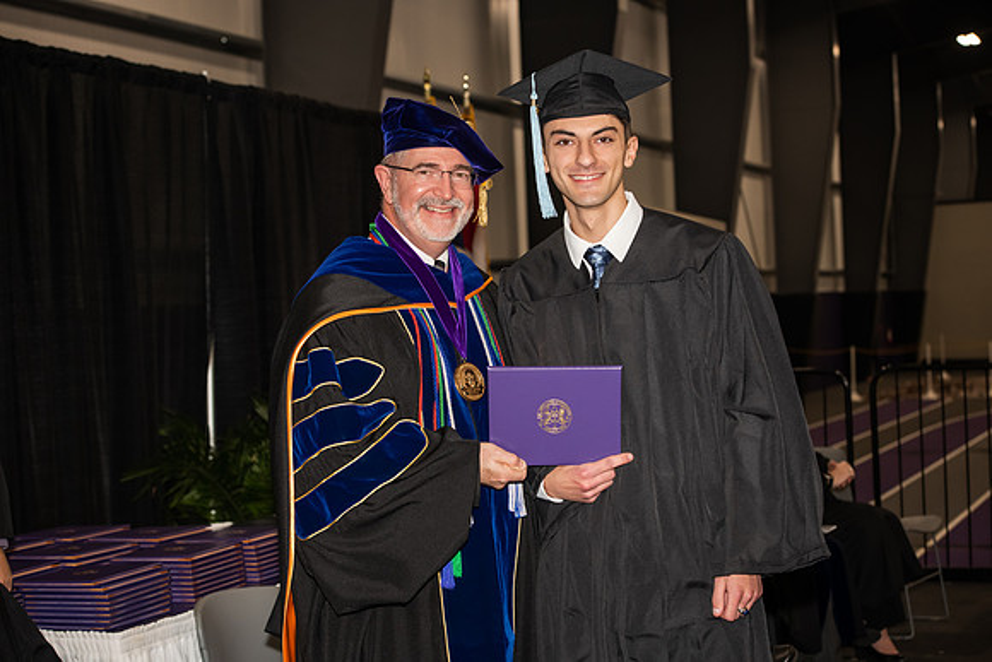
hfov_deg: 28.8
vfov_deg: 19.5
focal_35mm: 70
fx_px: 1929
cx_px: 496
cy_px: 331
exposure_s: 1/200
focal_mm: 70
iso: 1000
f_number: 5.6
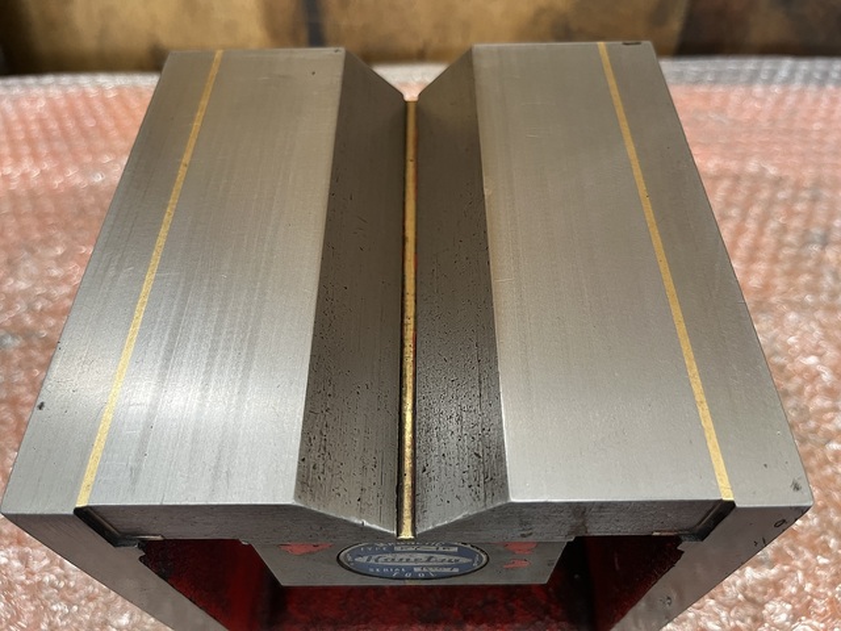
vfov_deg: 53.1
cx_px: 420
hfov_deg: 67.3
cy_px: 316
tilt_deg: -54.9
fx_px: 632
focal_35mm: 26
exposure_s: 1/77
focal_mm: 5.1
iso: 125
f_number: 1.6
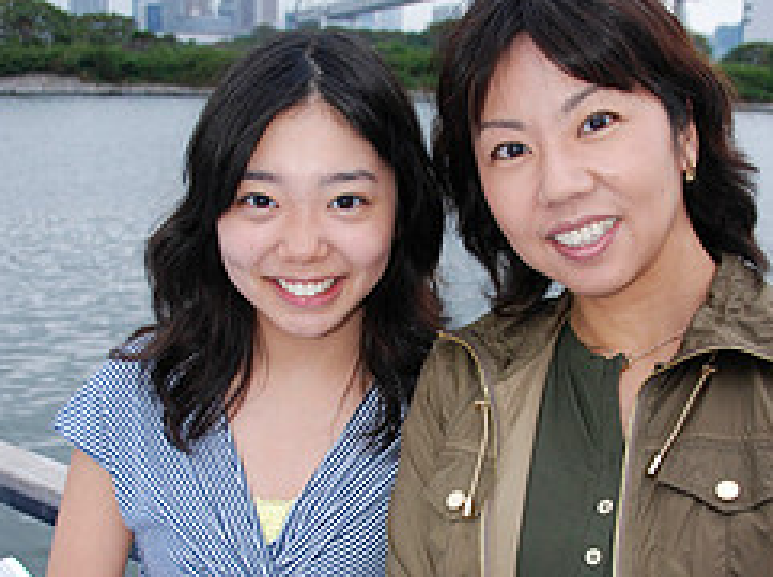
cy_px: 401
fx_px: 1204
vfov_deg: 26.8
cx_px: 451
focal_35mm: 54
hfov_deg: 35.5
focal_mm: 20
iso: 400
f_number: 4
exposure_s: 1/60
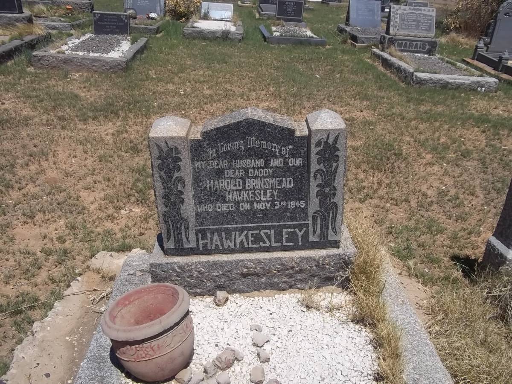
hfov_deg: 56.8
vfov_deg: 44.2
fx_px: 473
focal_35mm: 32
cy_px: 192
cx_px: 256
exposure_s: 1/800
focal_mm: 5.7
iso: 80
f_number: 5.5
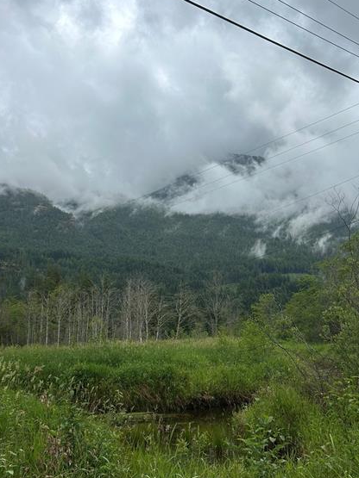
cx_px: 172
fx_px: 498
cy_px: 252
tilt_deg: +10.6
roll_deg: +2.3
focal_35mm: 36
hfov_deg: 39.6
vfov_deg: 51.3
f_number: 1.5
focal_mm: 5.7
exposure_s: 1/3968
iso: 50
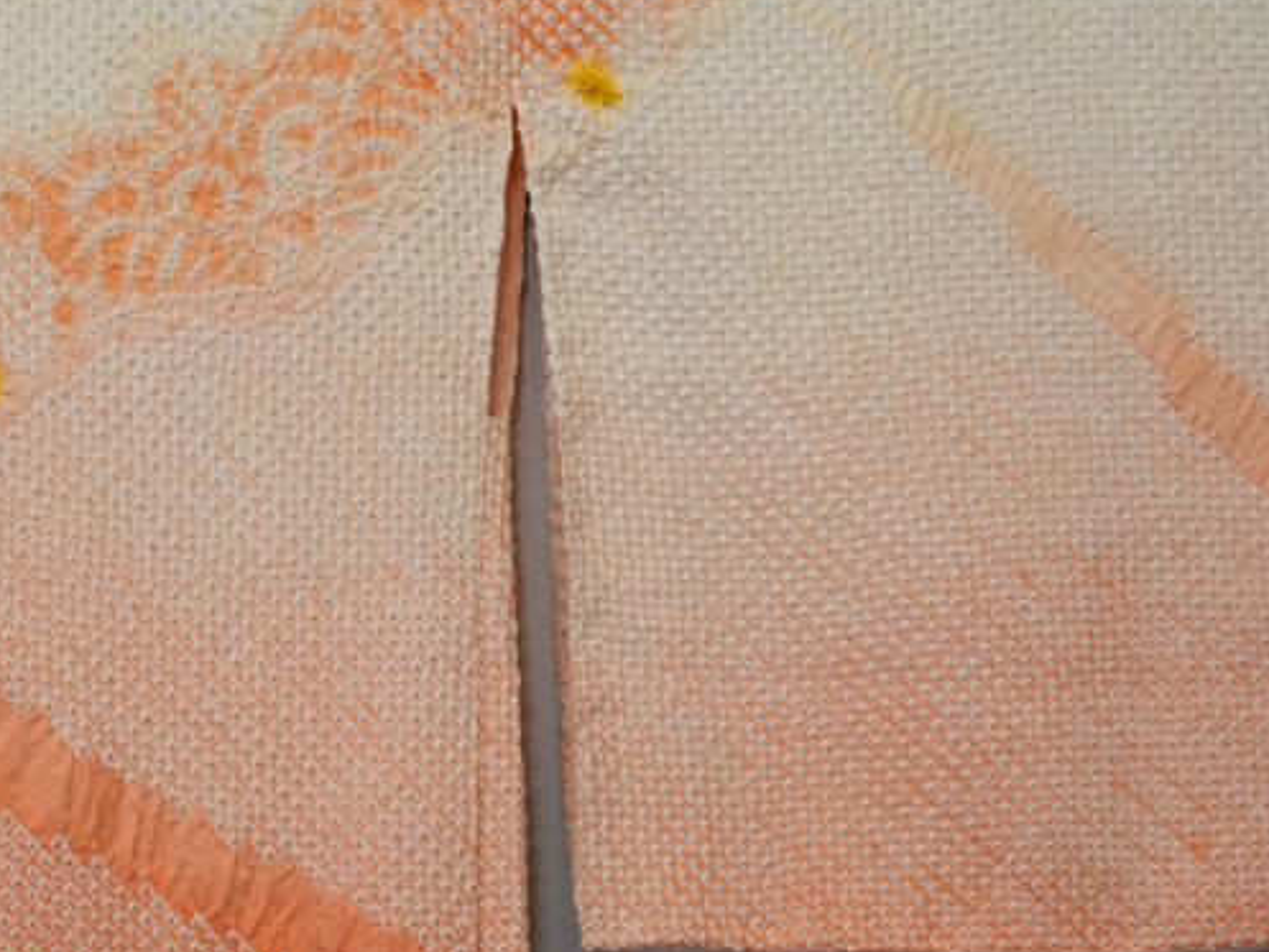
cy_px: 154
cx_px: 332
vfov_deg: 8.7
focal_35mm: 170
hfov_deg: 11.6
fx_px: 6234
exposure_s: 1/100
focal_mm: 81
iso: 400
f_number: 4
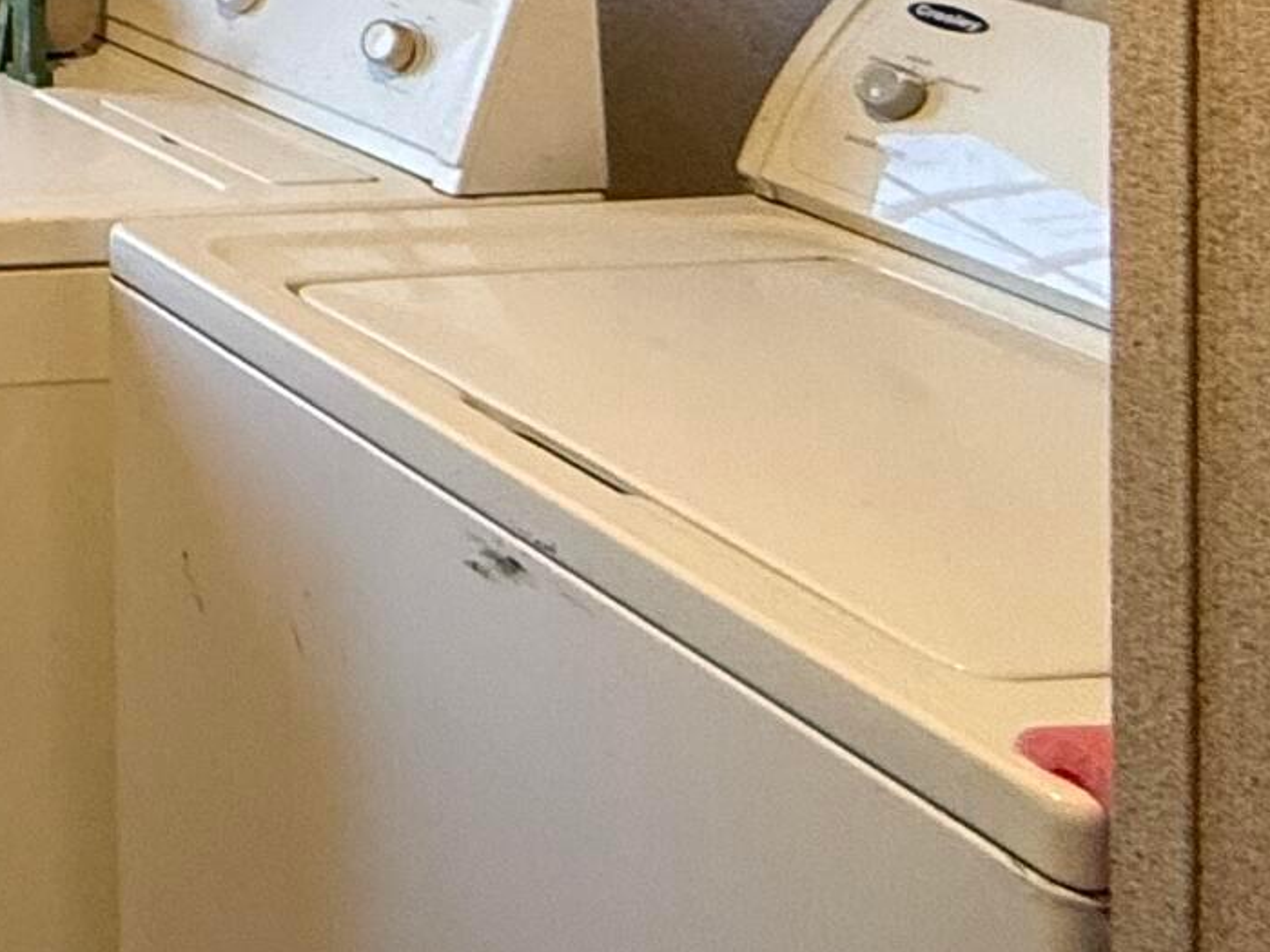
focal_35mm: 60
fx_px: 2201
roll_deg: +1.1
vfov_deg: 20.0
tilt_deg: +0.8
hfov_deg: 20.5
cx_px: -1103
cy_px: -586
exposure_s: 1/60
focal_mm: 2.22
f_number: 2.2
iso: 320
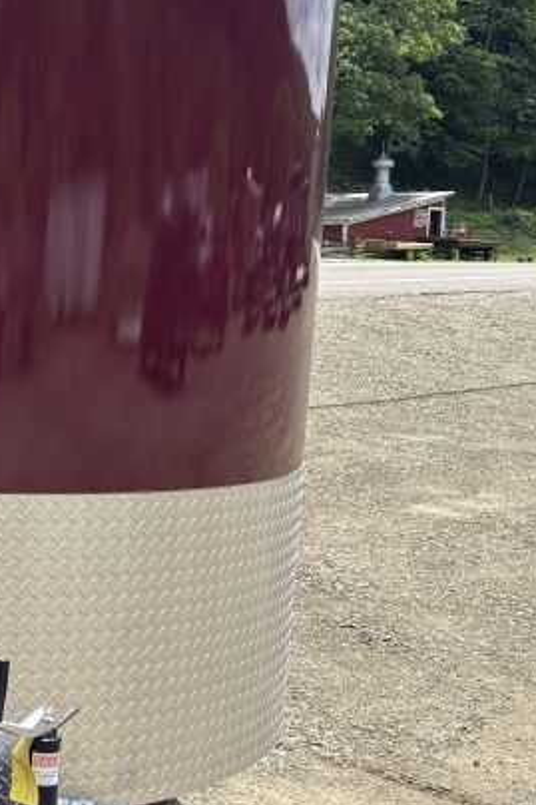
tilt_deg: -4.6
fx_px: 1498
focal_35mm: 67
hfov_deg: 18.9
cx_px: -143
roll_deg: -2.4
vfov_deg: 30.1
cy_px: 383
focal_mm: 5.96
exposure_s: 1/2062
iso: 50
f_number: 1.6
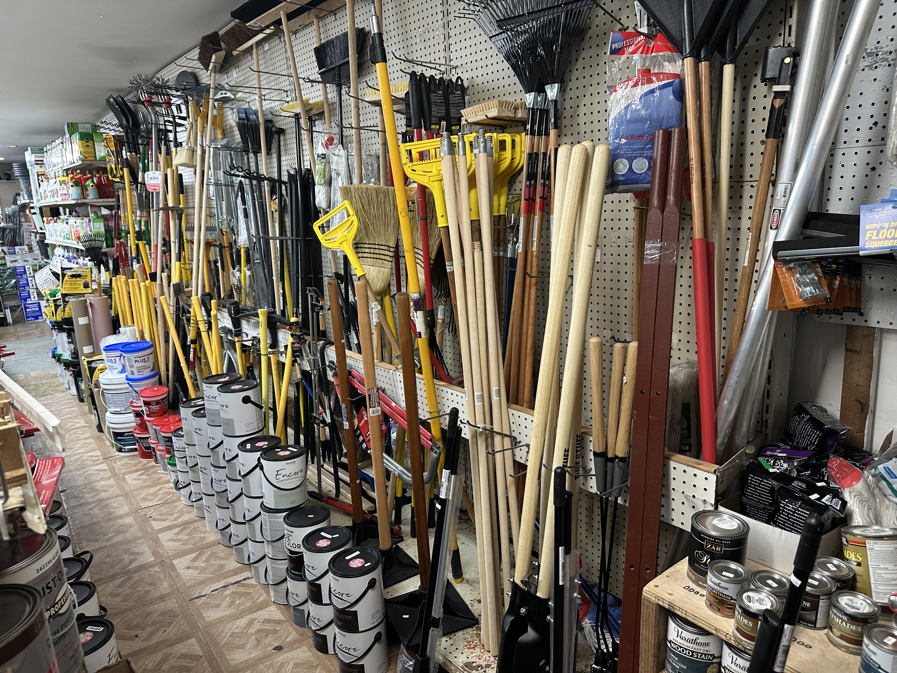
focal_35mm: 24
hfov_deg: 71.6
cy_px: 336
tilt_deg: -11.3
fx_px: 622
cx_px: 448
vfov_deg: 56.8
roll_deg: +2.0
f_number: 1.78
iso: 160
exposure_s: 1/60
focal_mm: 6.86
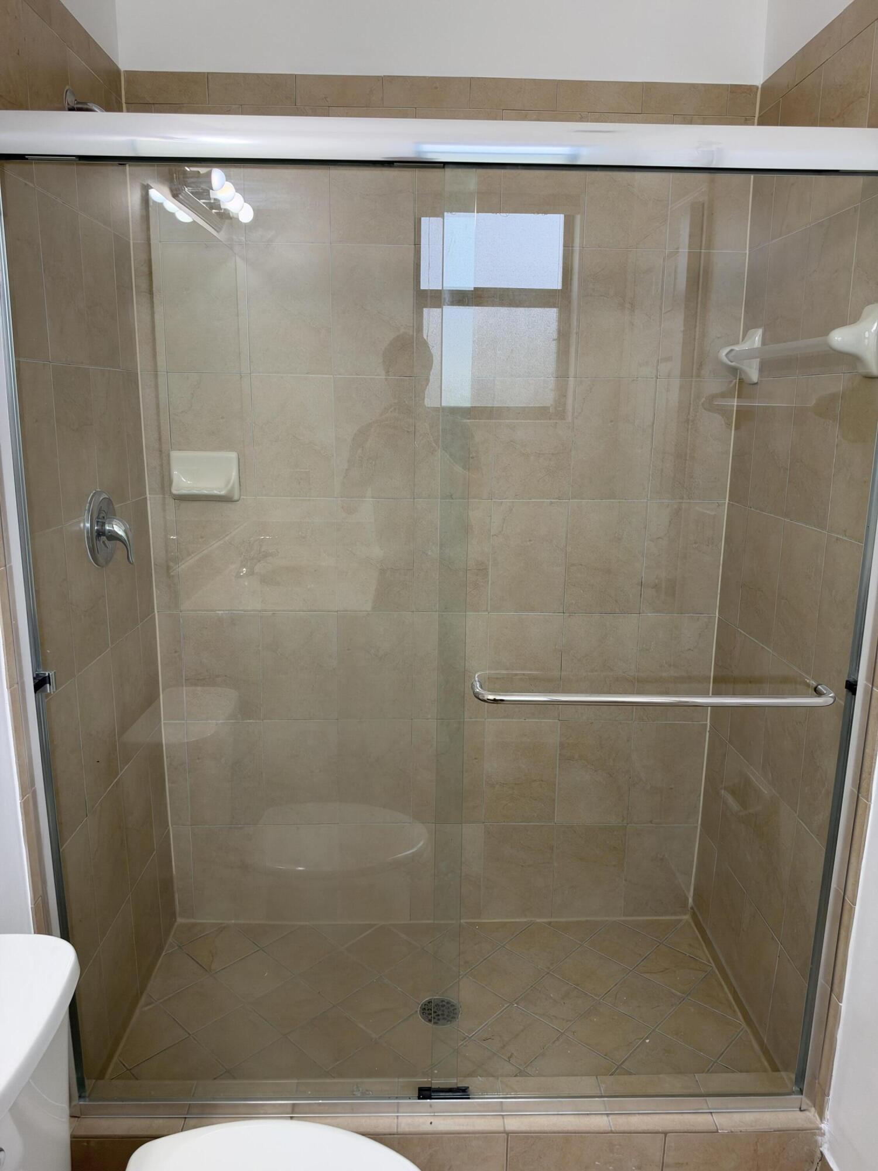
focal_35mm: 24
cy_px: 586
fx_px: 812
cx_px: 439
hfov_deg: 56.8
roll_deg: -0.4
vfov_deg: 71.6
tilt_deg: -12.0
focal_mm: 6.93
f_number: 1.8
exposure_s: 1/190
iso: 160
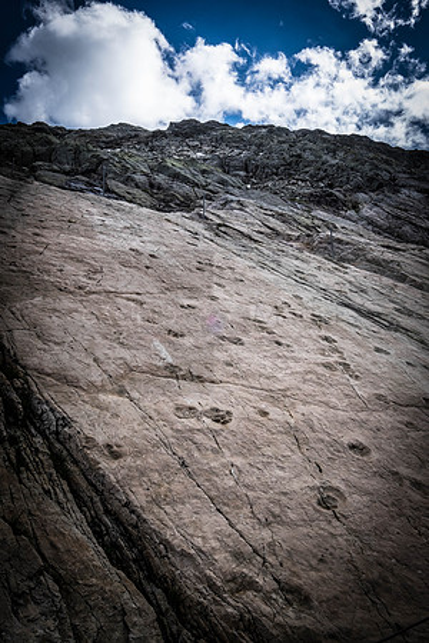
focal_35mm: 24
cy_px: 322
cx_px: 214
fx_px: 429
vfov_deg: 73.7
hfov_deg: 53.1
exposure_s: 1/250
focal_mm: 15.9
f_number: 9
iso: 200
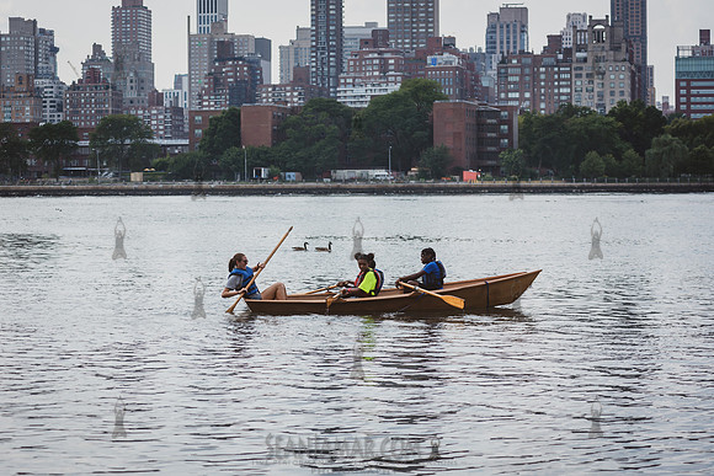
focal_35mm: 93
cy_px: 238
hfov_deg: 21.9
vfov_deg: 14.7
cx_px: 357
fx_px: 1841
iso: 100
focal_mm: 92
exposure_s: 1/1000
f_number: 4.5
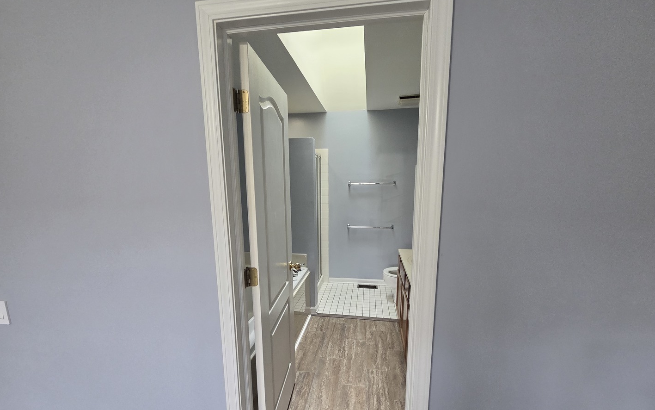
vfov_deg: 78.4
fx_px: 250
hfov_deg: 105.3
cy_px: 225
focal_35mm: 14
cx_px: 329
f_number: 2.2
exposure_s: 1/60
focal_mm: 2.2
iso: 320
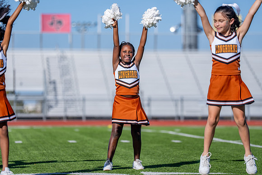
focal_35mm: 178
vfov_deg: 7.7
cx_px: 123
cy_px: 90
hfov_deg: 11.6
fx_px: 1294
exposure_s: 1/2500
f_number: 2.8
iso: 100
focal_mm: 152
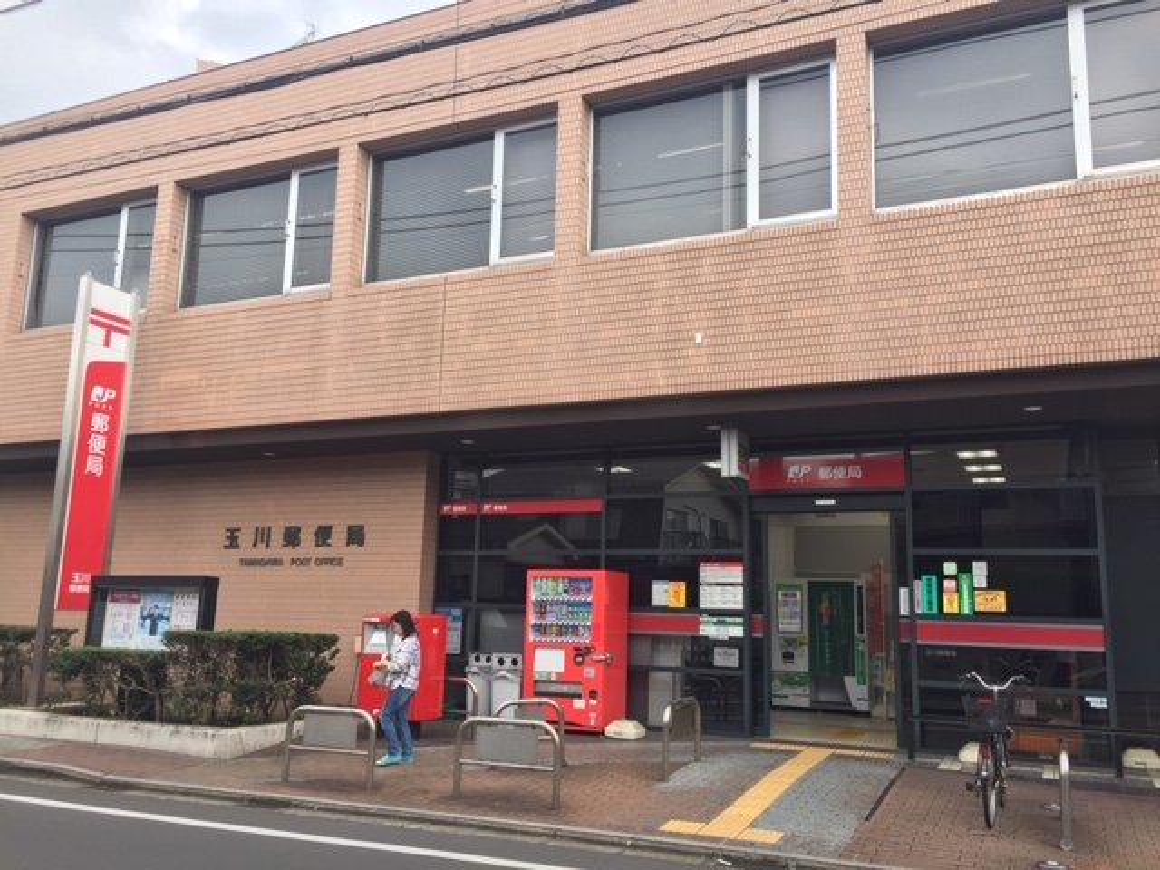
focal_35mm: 29
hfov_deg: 61.7
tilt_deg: +8.5
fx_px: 972
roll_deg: -2.8
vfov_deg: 48.2
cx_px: 580
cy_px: 435
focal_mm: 4.15
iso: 32
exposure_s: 1/608
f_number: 2.2
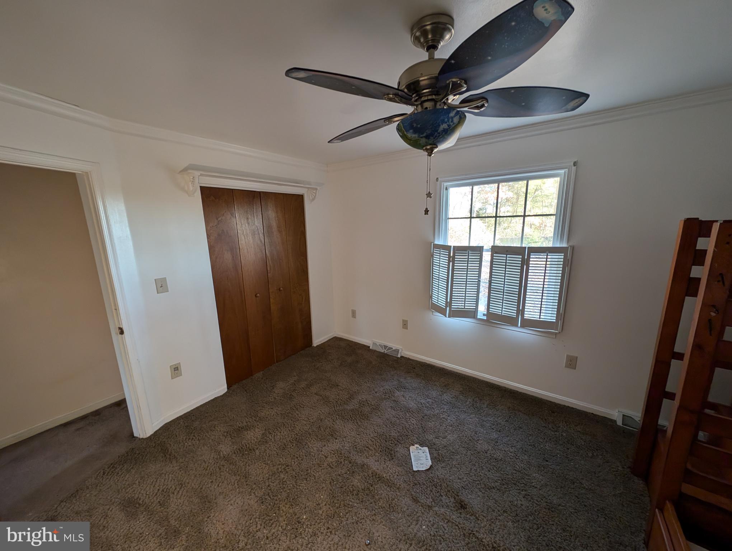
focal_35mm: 12
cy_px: 276
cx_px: 366
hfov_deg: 110.5
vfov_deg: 94.6
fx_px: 254
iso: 68
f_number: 1.95
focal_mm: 2.23
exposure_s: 1/23.8
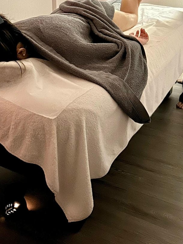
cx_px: 70
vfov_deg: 38.5
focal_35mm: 47
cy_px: 40
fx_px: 331
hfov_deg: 30.8
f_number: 1.78
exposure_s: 1/17
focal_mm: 6.86
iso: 1600
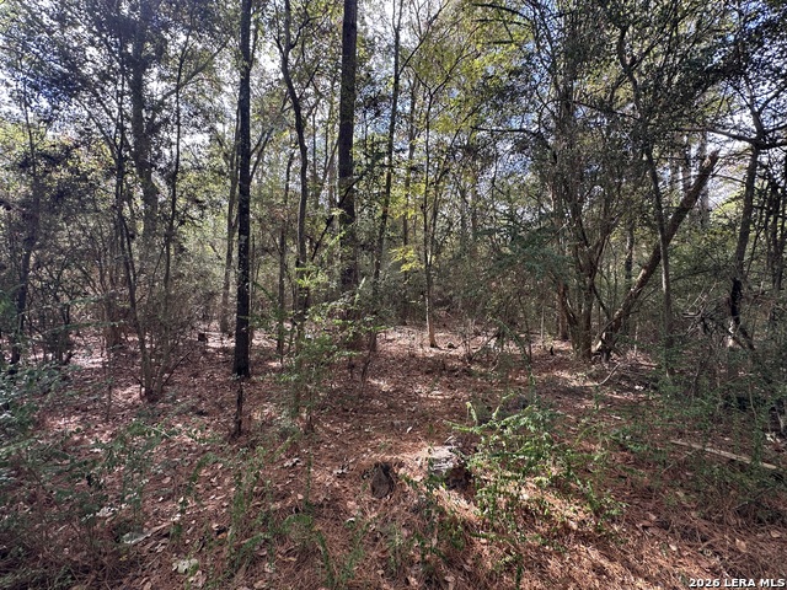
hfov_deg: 102.1
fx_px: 318
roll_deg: -0.7
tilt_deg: +0.9
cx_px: 394
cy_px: 295
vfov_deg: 85.7
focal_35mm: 14
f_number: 2.2
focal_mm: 2.22
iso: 40
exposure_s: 1/109
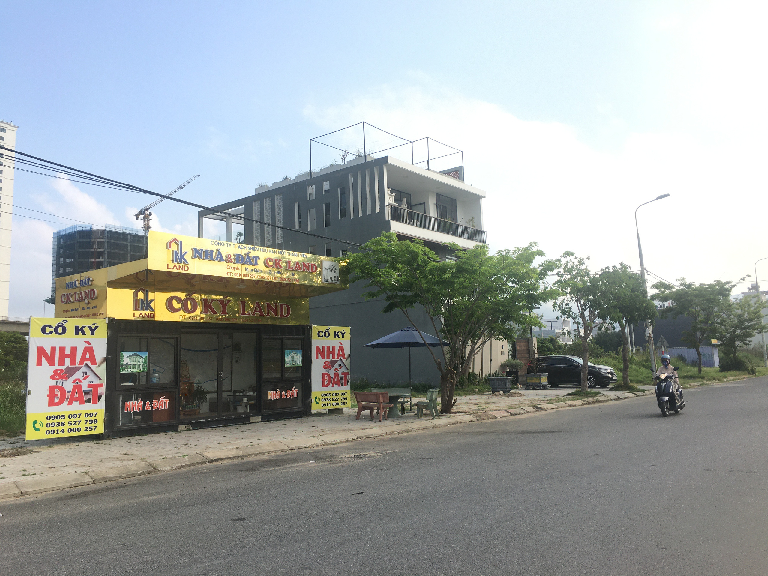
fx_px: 643
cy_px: 288
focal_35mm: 29
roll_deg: +2.0
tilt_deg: +8.9
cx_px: 384
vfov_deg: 48.2
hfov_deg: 61.7
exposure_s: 1/1131
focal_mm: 4.15
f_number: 2.2
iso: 25
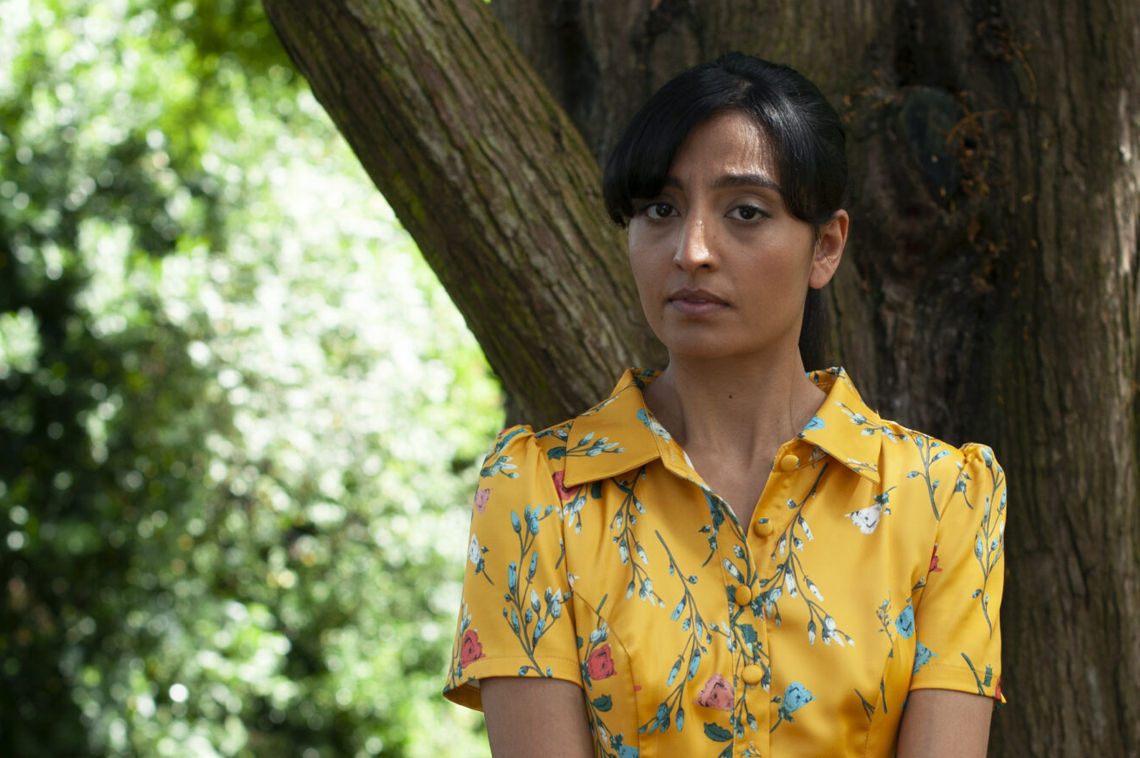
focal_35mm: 96
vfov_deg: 14.2
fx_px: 3038
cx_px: 714
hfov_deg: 21.2
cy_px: 559
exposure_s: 1/320
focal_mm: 50
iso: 250
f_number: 3.5
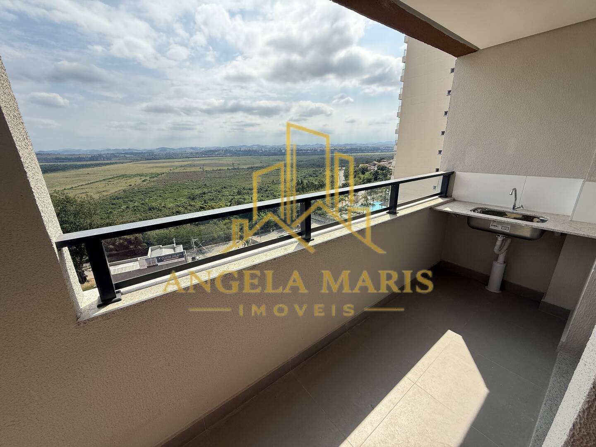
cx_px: 298
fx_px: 241
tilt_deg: -16.9
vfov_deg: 85.7
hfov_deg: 102.1
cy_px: 224
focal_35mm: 14
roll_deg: -0.4
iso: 50
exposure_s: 1/1698
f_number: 2.2
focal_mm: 2.22
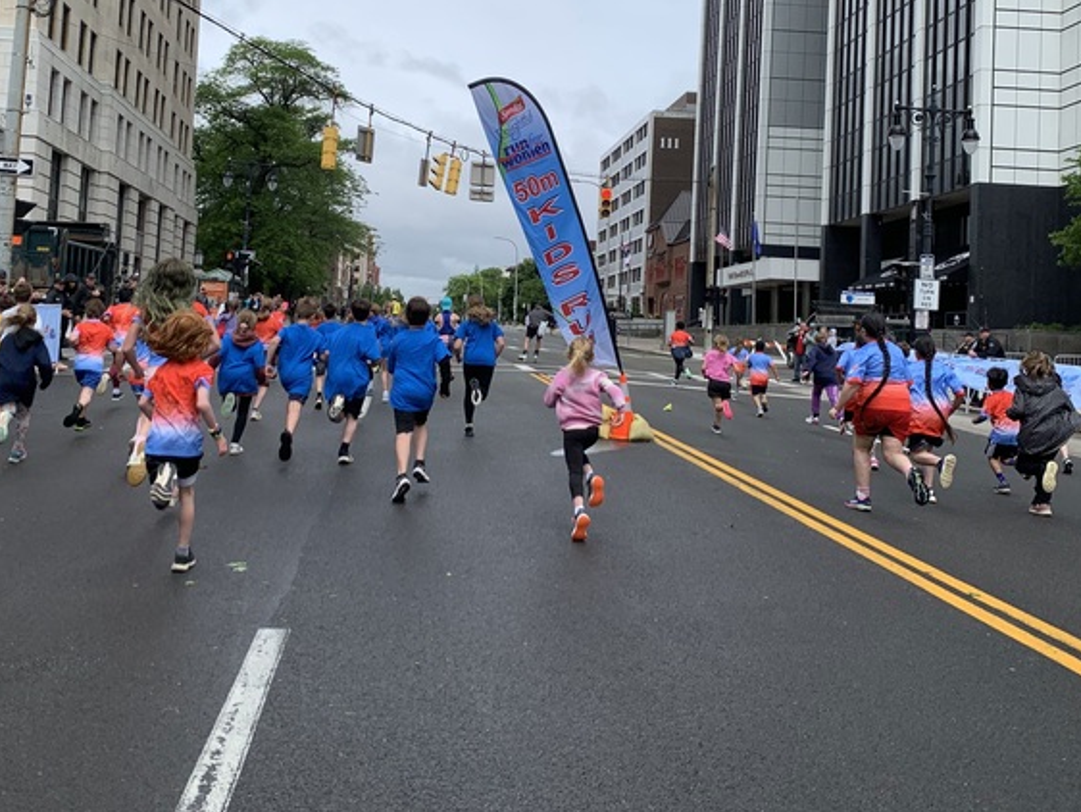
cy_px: 258
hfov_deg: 49.9
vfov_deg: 38.2
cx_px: 444
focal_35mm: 37
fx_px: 1156
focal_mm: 4.25
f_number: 1.8
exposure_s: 1/2755
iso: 25
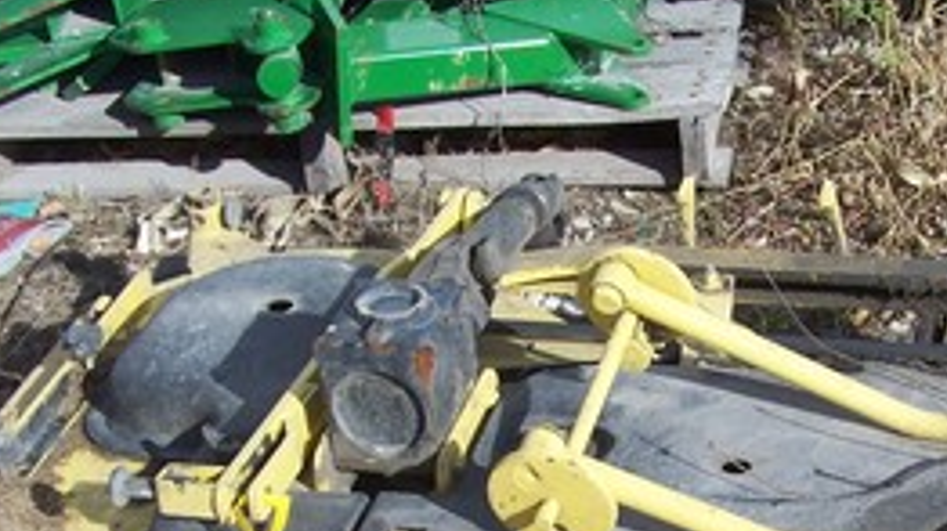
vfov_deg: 13.9
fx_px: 2158
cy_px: 513
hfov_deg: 24.5
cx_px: 694
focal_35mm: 86
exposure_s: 1/750
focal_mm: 6.3
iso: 80
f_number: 4
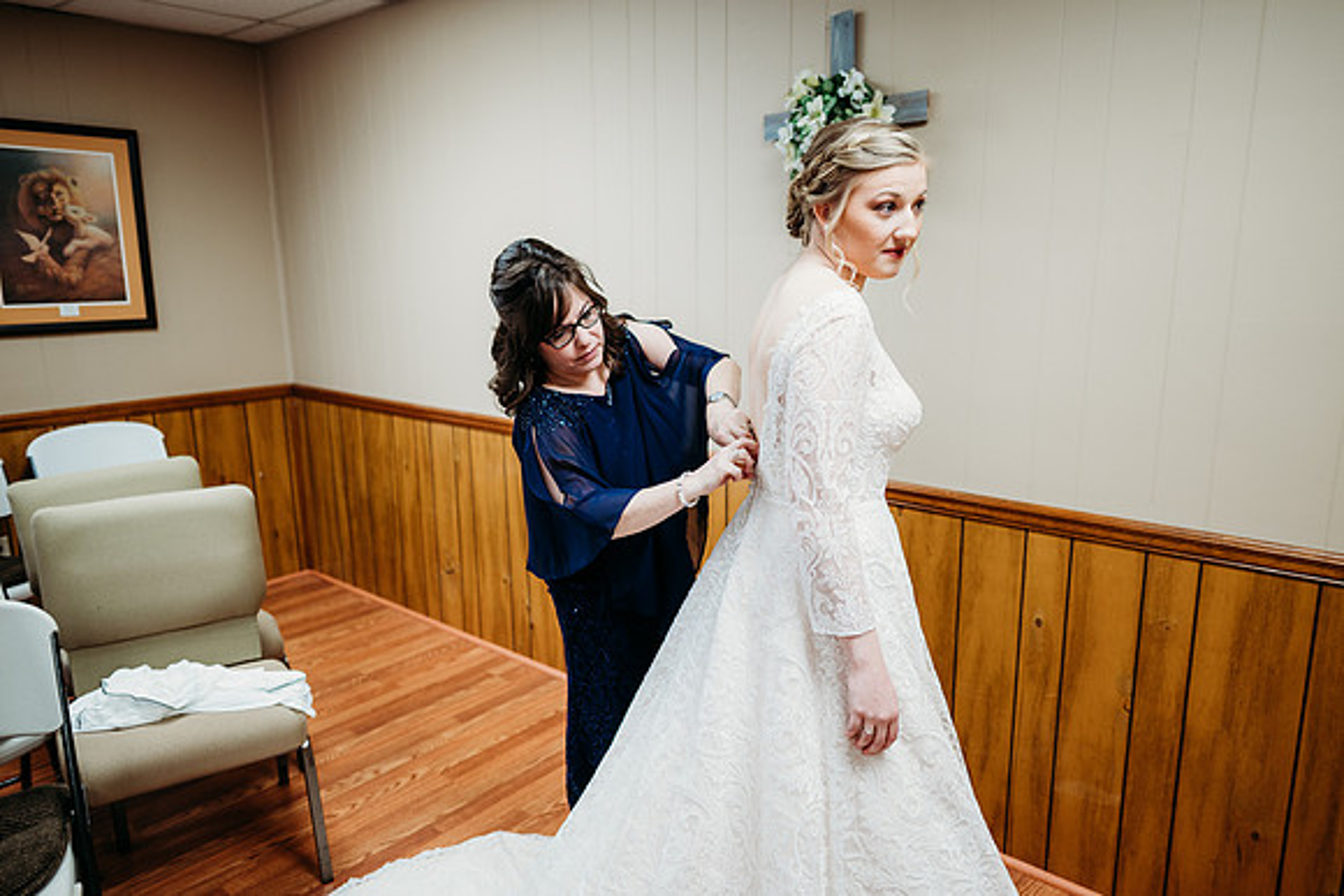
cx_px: 672
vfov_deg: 53.2
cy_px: 448
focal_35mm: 24
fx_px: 896
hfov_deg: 73.7
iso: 400
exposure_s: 1/125
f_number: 1.8
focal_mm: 24
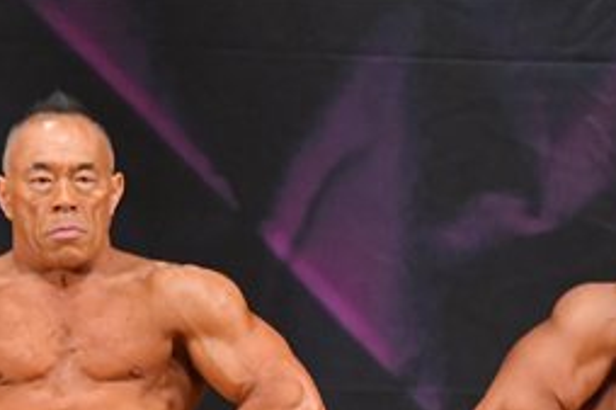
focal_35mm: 870
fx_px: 14876
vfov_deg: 1.6
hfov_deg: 2.4
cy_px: 614
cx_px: 426
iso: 6400
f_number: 5.6
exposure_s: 1/400
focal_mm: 190
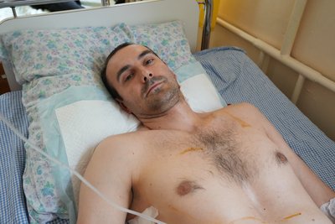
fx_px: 326
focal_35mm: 35
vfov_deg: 37.9
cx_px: 168
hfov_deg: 54.4
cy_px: 112
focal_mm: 35
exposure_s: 1/250
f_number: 5
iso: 2000
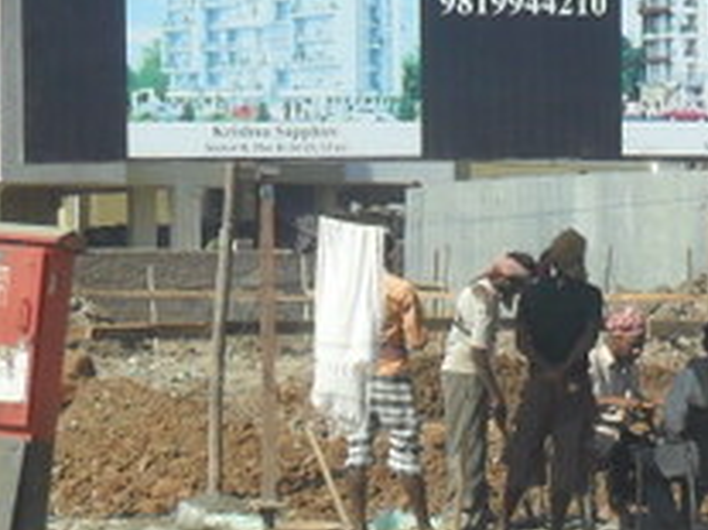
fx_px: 2923
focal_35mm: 143
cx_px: 564
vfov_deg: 10.3
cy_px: 390
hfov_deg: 13.7
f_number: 4
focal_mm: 6.6
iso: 100
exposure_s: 1/1000
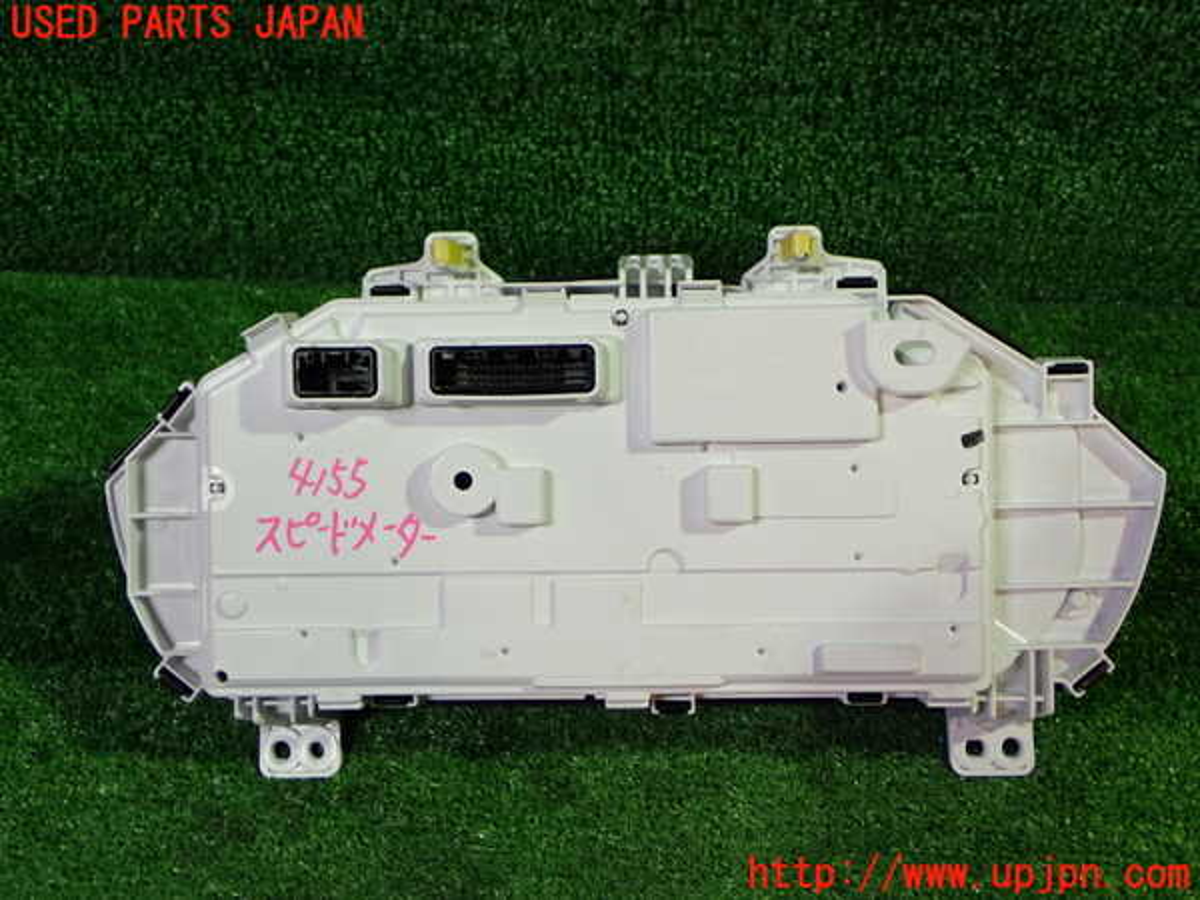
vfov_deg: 35.1
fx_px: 1421
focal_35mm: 41
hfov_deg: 45.8
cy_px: 450
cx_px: 600
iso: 320
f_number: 2.8
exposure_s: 1/40
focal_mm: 7.31
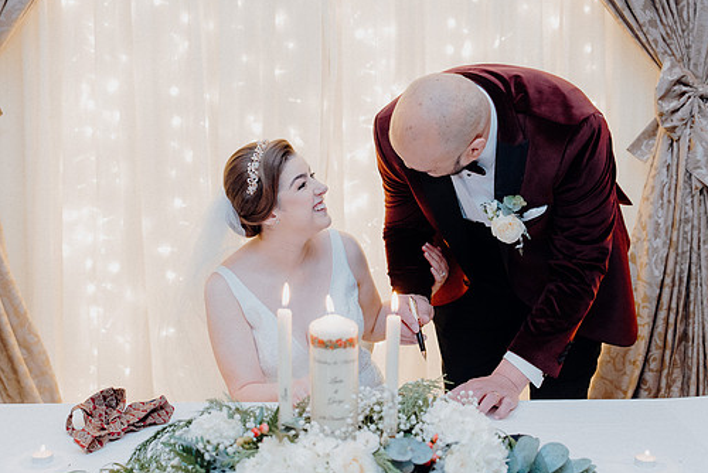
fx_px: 1141
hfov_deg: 34.5
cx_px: 353
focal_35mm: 58
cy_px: 254
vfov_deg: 23.4
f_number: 3.5
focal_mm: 50
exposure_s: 1/160
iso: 2500
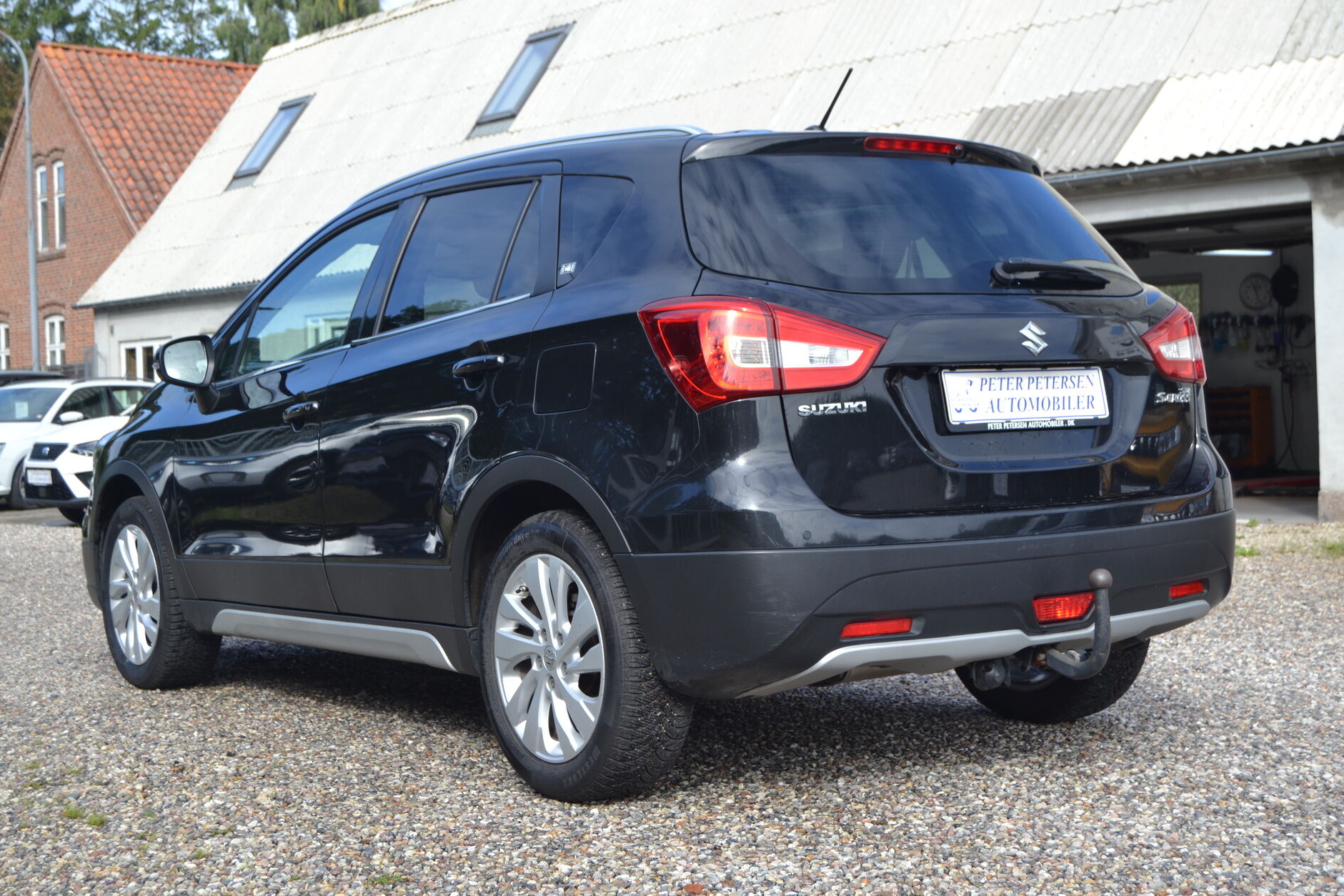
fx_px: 1829
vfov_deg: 27.5
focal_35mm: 49
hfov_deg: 40.3
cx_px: 662
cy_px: 448
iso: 100
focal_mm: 32
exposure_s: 1/200
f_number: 6.3
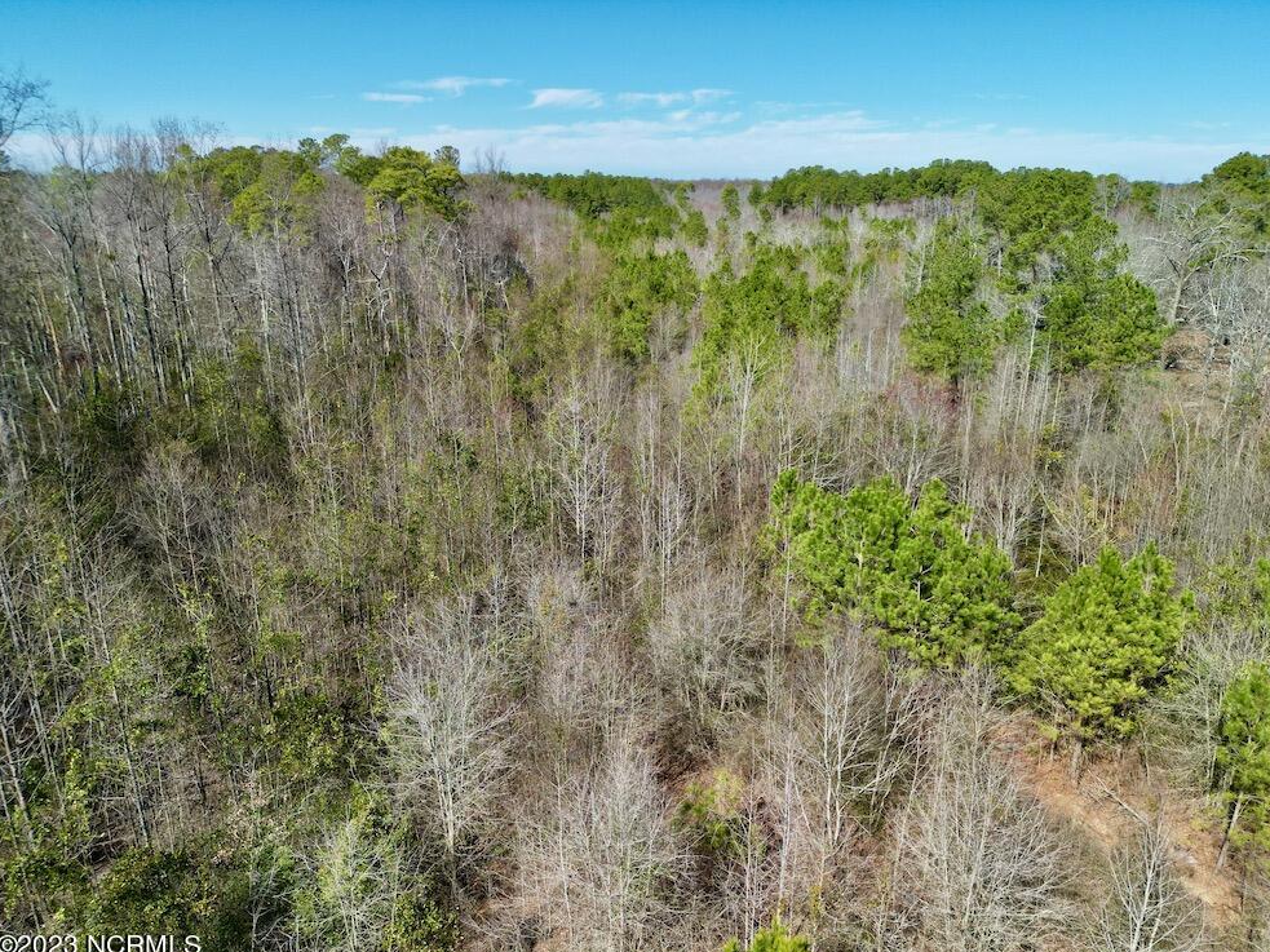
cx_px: 651
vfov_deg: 54.9
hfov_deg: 69.4
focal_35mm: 25
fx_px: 917
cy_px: 493
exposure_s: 1/1250
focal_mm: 6.72
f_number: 1.7
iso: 140
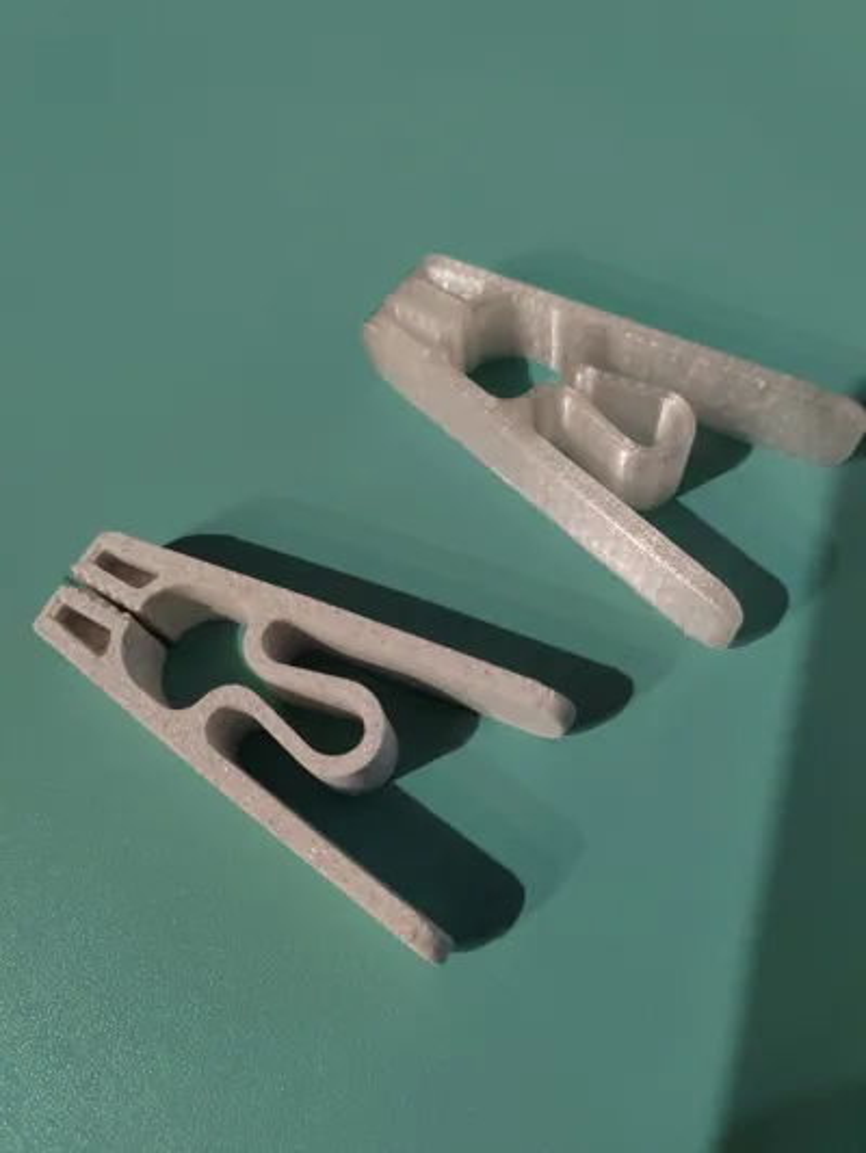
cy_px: 576
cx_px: 433
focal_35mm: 27
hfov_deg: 51.4
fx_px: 900
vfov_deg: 65.3
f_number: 1.9
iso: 2000
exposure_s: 1/100
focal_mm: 5.52
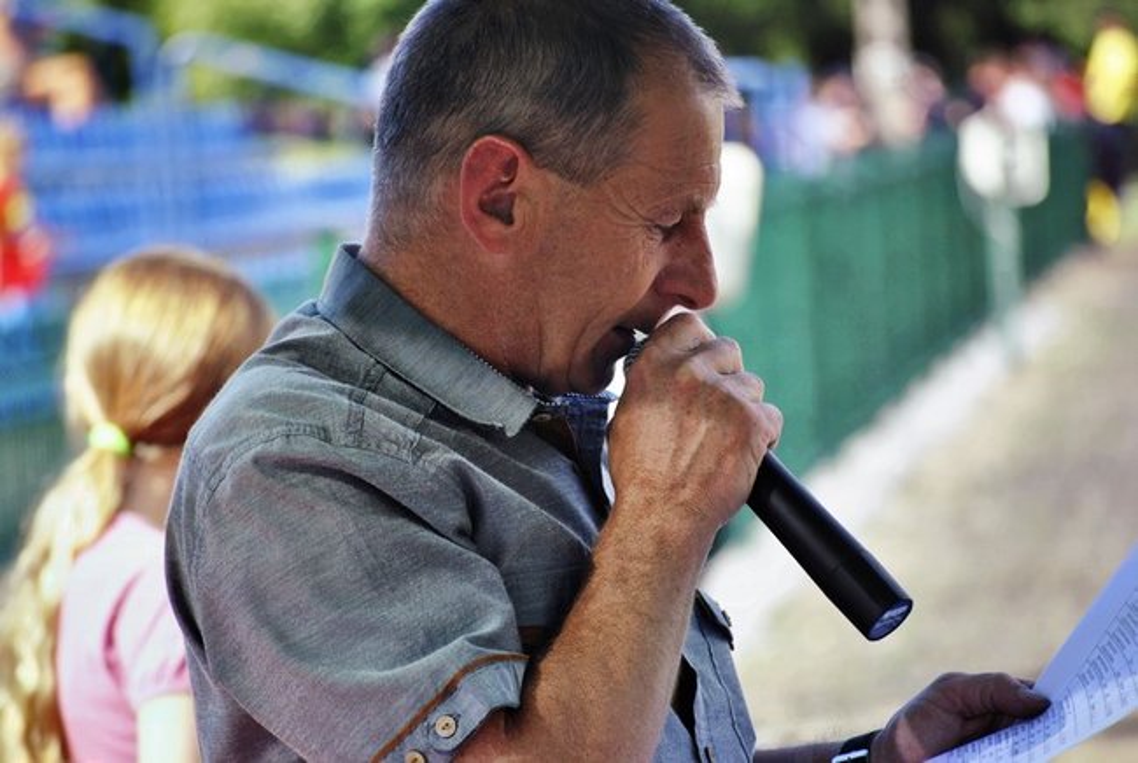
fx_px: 6888
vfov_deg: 6.3
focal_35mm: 218
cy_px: 382
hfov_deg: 9.4
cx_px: 569
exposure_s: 1/500
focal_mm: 145
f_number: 5
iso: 320
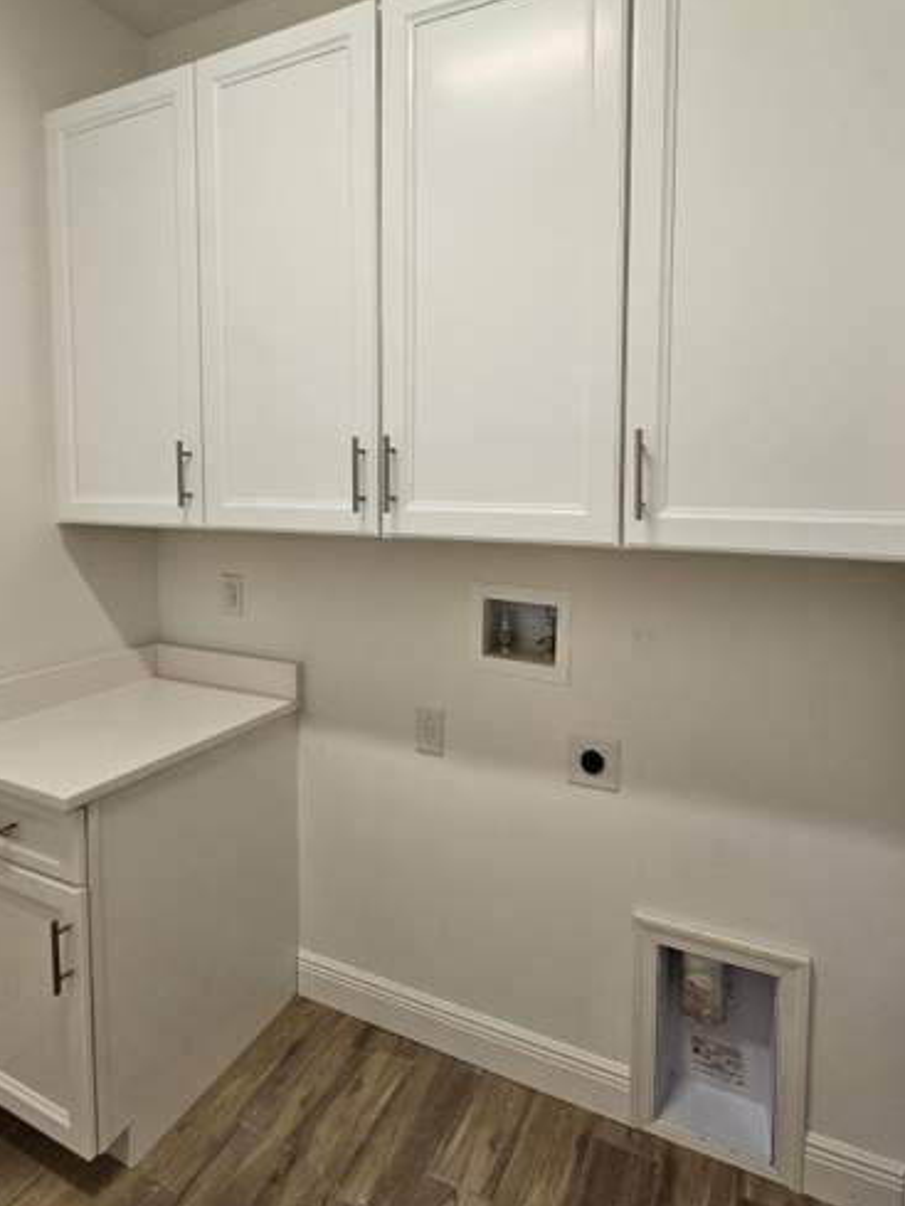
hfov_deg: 74.6
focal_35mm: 17
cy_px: 543
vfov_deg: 90.7
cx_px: 493
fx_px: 592
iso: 100
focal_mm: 2.2
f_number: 2.2
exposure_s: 1/60
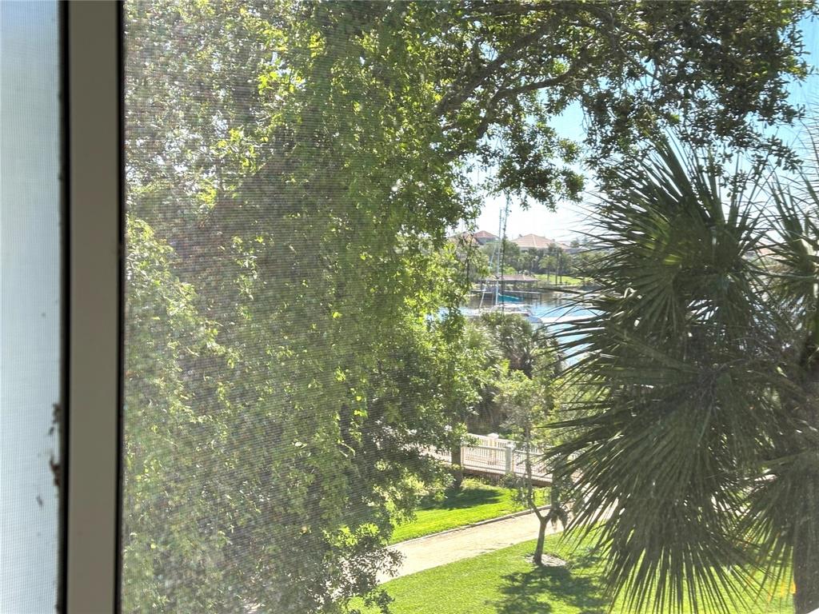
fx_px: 1136
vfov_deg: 30.3
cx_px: 410
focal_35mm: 48
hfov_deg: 39.7
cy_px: 307
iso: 64
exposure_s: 1/1199
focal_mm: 6.86
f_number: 1.78
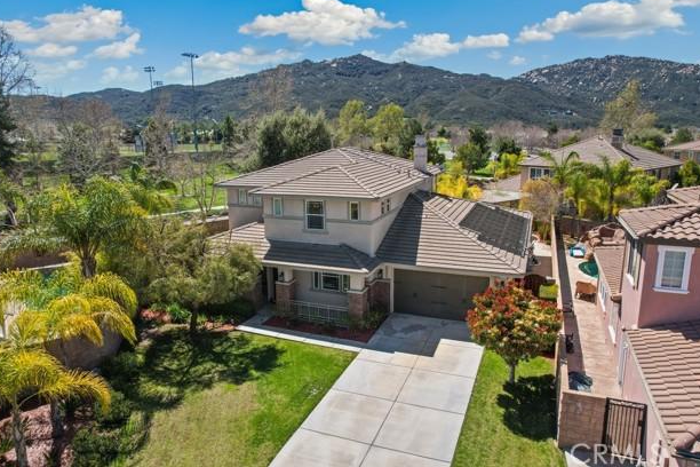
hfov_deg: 76.1
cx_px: 349
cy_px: 226
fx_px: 447
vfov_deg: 55.1
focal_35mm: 23
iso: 110
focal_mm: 8.38
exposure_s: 1/1250
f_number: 2.8
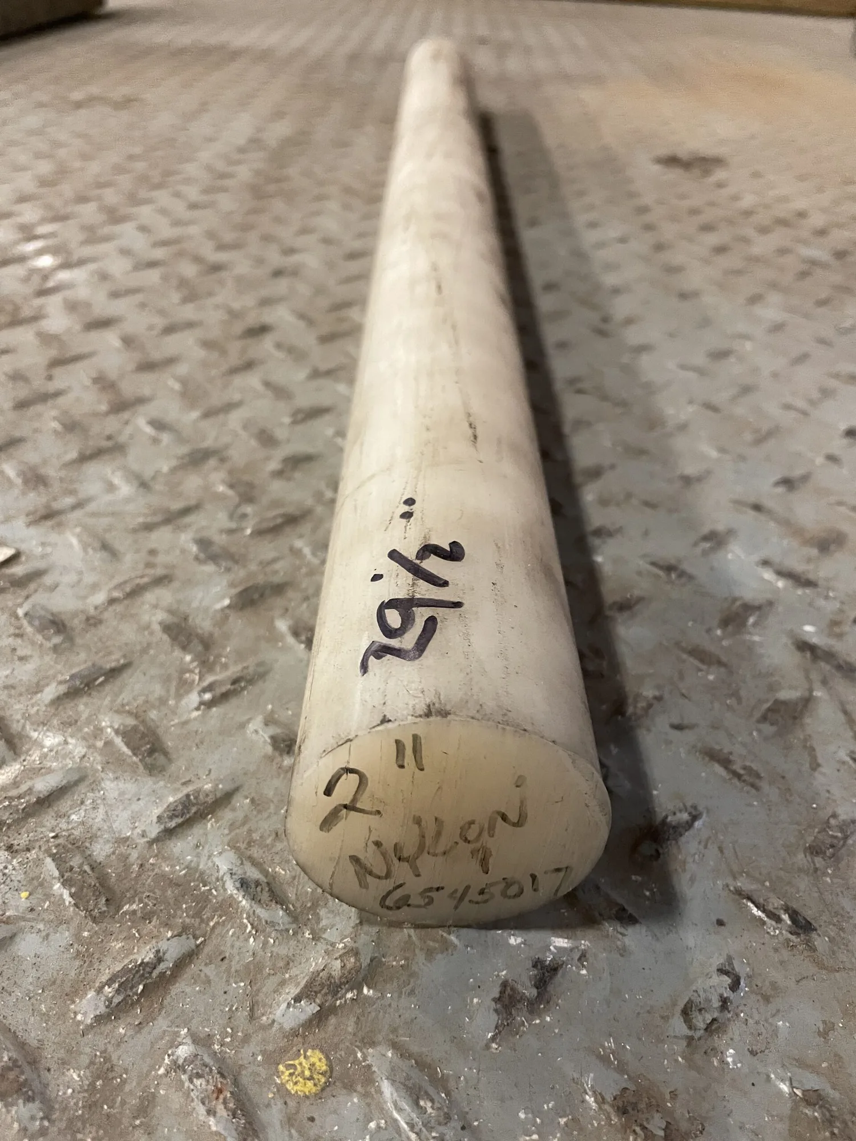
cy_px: 570
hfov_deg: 53.1
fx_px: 857
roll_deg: -2.9
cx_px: 428
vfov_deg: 67.3
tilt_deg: -36.0
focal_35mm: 26
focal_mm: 4.2
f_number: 1.6
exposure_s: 1/60
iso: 500
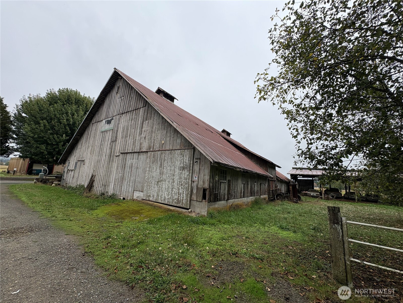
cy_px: 152
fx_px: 163
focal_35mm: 14
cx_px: 202
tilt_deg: +10.8
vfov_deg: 85.7
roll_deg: -3.8
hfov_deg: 102.1
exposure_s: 1/707
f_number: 2.2
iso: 50
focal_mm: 2.22
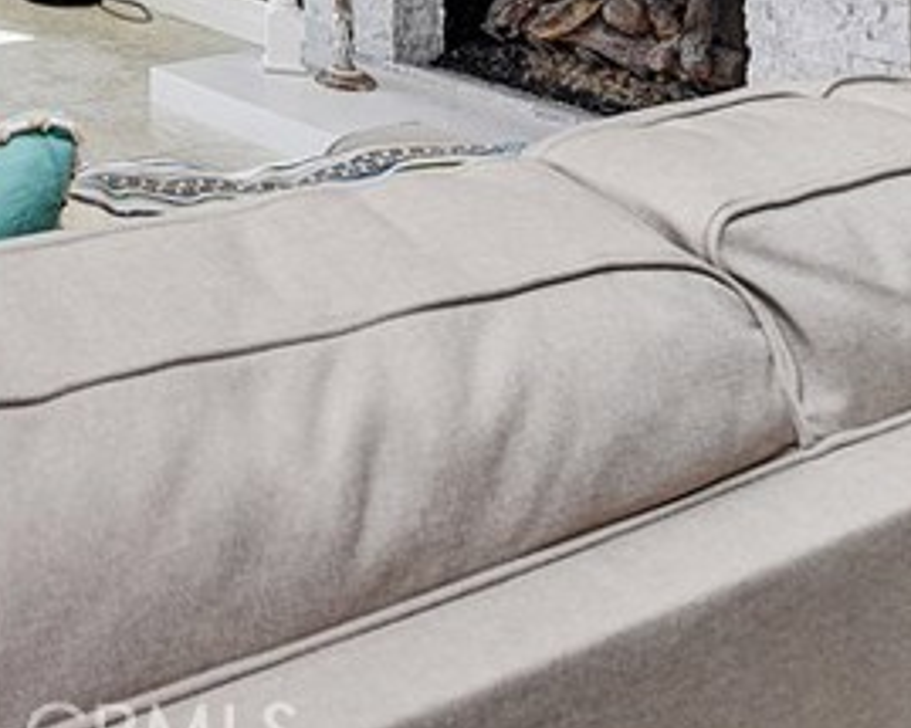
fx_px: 1348
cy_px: -374
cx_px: -373
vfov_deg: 23.8
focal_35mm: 50
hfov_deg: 28.2
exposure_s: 1/320
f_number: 7.1
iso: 200
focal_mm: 14
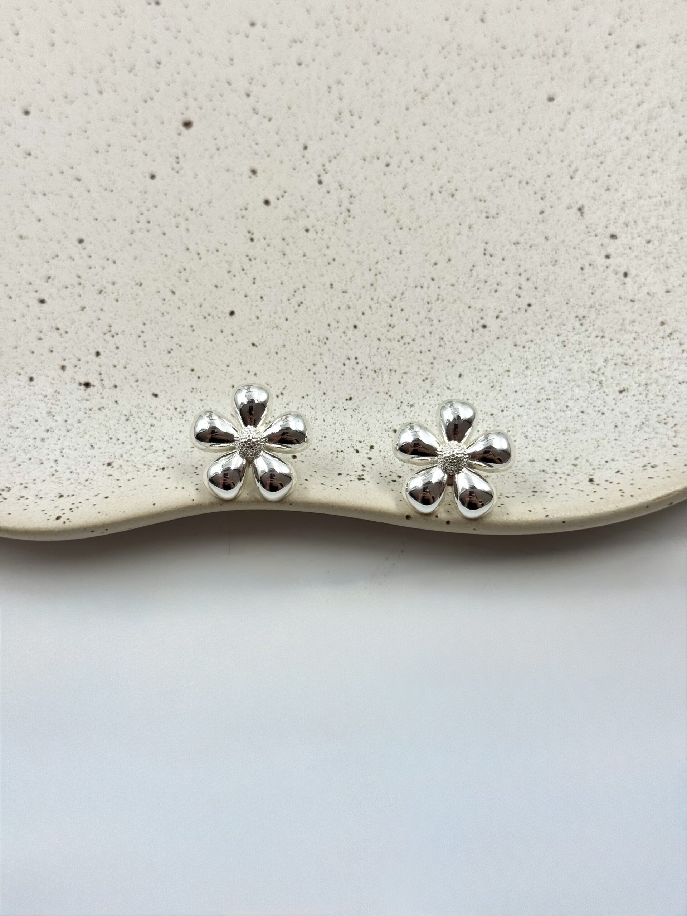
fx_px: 1270
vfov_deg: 39.7
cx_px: 344
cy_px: 458
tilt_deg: -66.0
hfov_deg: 30.3
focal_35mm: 48
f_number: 1.78
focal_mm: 6.76
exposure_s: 1/900
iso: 64
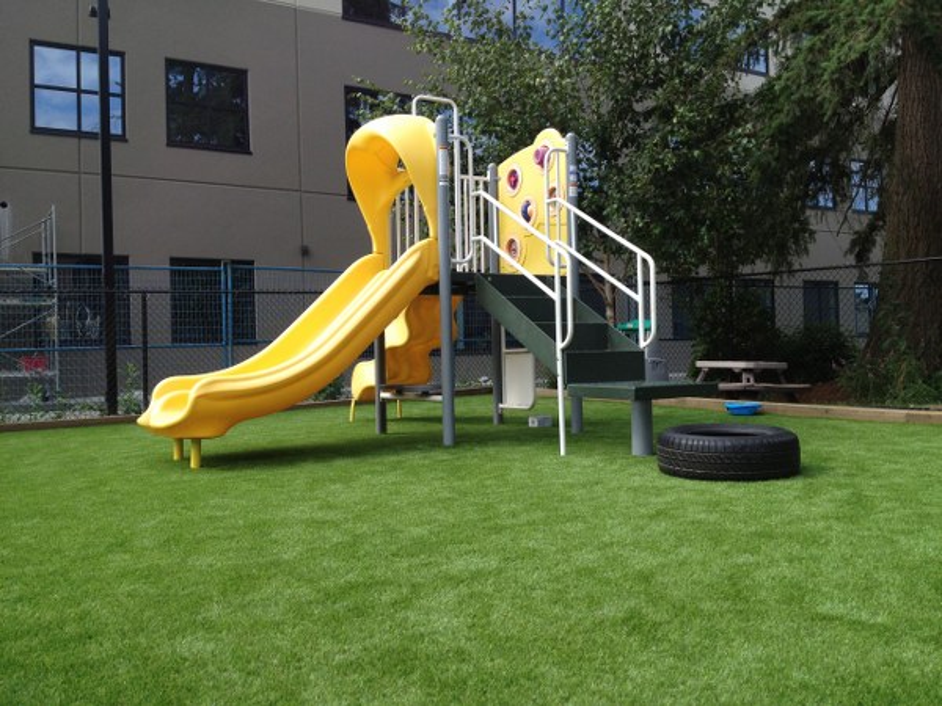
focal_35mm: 35
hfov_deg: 52.6
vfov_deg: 40.7
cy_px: 353
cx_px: 471
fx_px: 952
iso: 50
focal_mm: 4.28
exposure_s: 1/690
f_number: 2.4
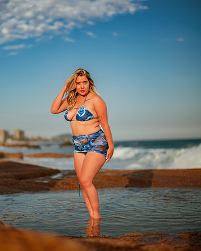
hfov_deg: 23.2
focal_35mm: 66
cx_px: 100
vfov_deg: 28.7
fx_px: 491
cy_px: 124
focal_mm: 58
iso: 80
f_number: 1.4
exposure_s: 1/6400
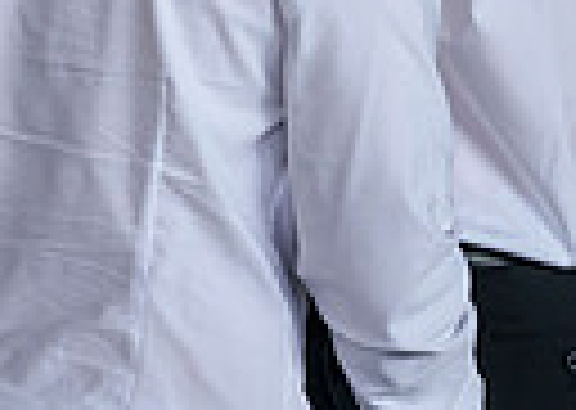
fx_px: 8934
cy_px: -158
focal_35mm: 547
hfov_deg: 3.6
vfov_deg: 2.6
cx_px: -736
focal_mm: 110
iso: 1600
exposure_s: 1/500
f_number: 2.8
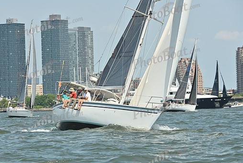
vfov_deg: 7.3
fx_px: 1276
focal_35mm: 189
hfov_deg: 10.9
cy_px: 88
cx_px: 108
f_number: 8
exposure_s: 1/1250
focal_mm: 165
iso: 320
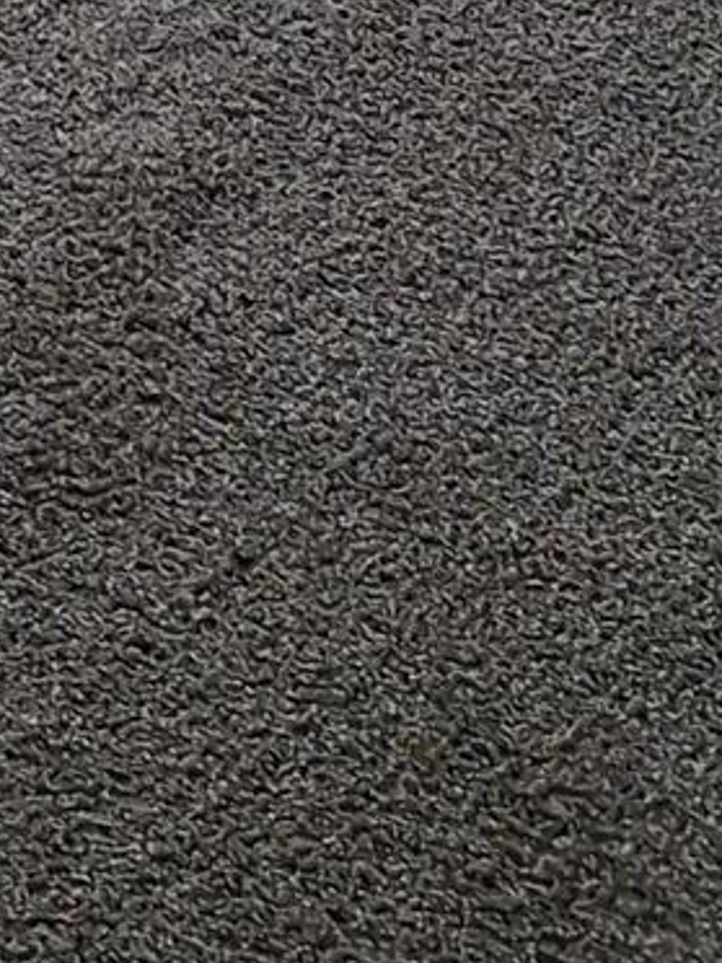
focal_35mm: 155
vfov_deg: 10.5
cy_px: -1548
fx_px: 4311
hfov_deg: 9.4
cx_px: -225
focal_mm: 4.69
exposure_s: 1/120
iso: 64
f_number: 1.8
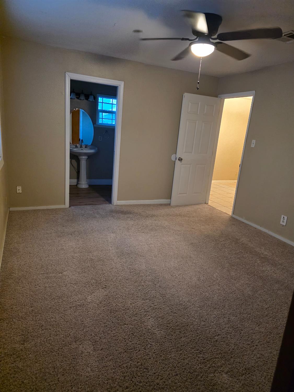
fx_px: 260
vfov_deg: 73.9
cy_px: 196
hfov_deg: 58.9
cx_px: 147
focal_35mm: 23
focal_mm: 6.3
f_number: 1.7
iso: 1000
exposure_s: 1/120
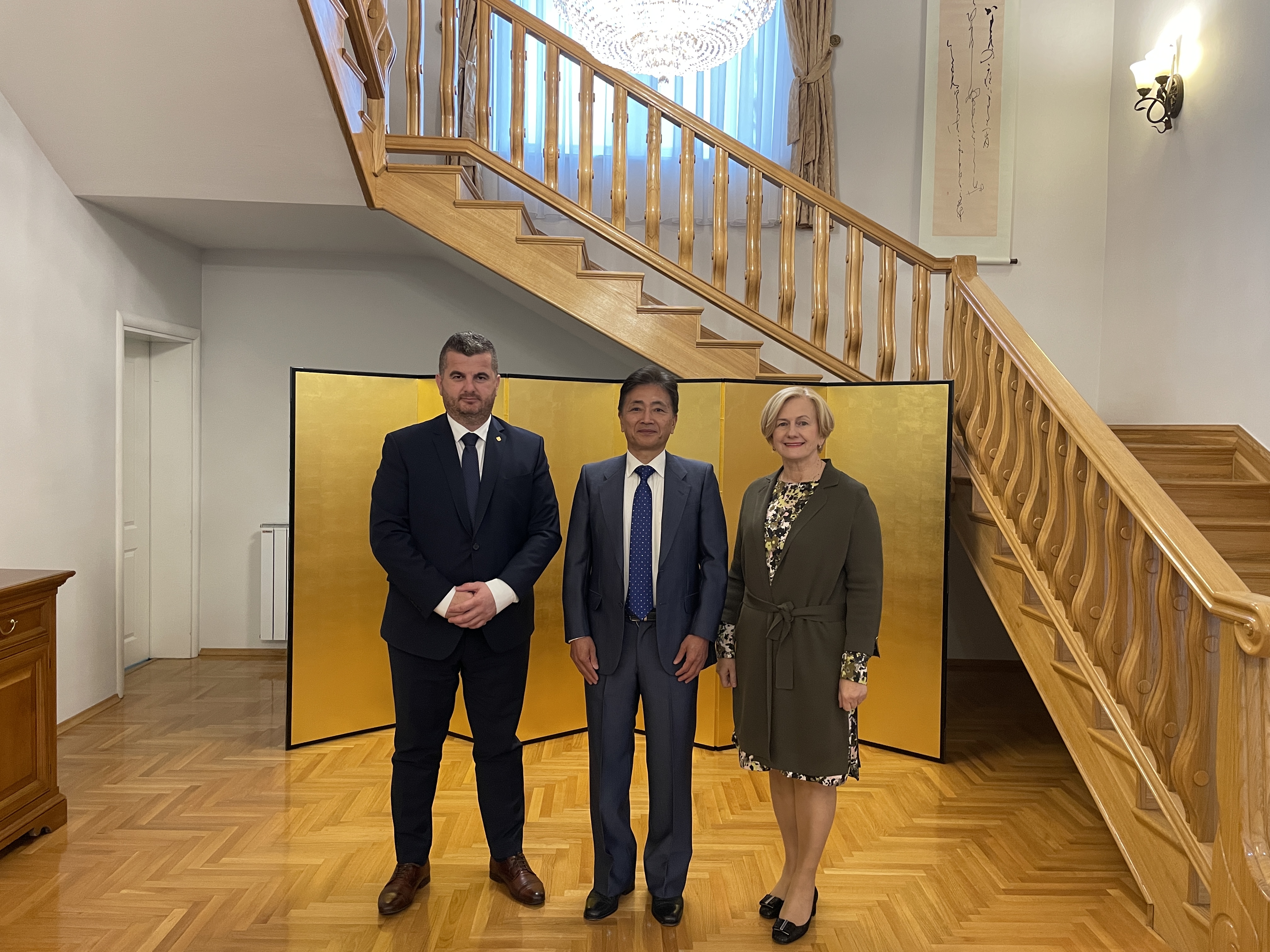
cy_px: 476
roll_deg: -0.8
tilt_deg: -2.5
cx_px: 635
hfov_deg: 67.3
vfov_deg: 53.1
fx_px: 954
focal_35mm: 26
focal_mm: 4.2
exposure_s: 1/50
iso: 200
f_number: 1.6
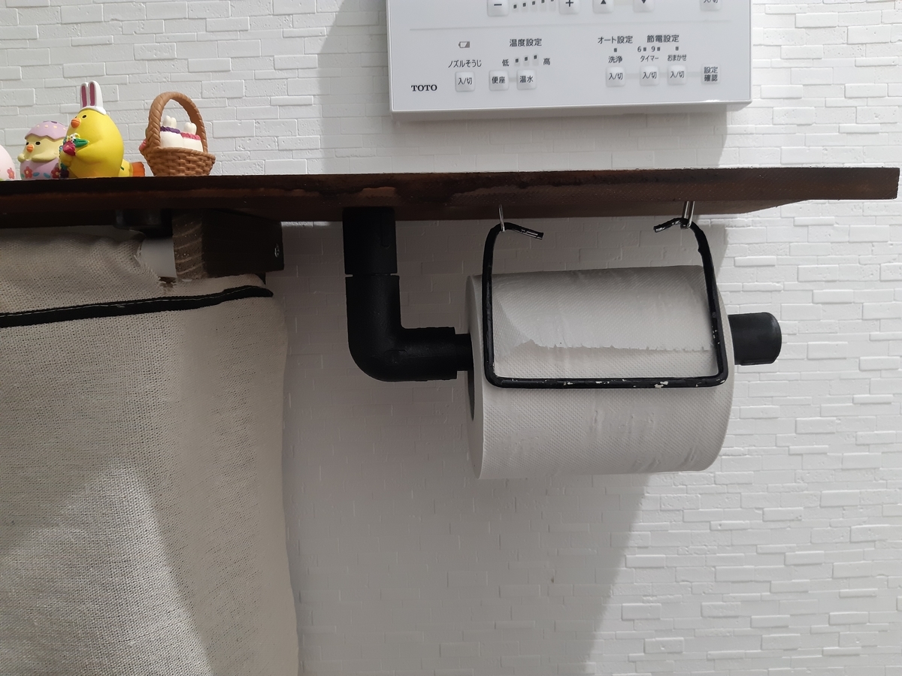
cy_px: 338
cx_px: 451
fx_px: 677
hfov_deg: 67.3
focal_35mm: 26
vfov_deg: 53.1
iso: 200
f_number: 1.7
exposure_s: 1/50
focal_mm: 3.93
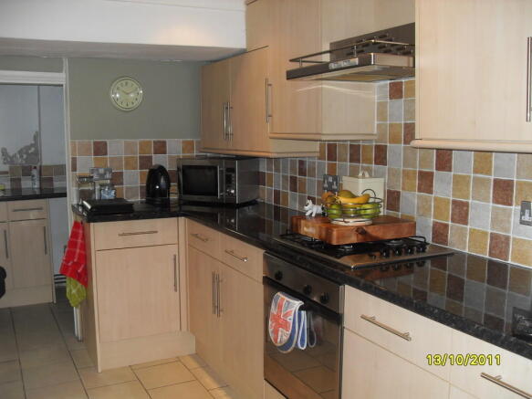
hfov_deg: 54.0
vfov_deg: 41.8
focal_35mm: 34
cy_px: 200
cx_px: 266
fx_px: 522
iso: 100
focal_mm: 6.3
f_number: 2.8
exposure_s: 1/45
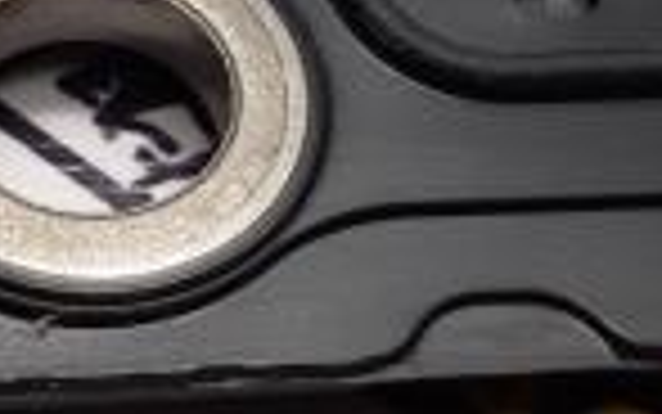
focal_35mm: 121
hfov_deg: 16.9
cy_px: 106
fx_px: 2184
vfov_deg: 10.8
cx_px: 18
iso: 40
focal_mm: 2.93
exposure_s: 1/50
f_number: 2.4
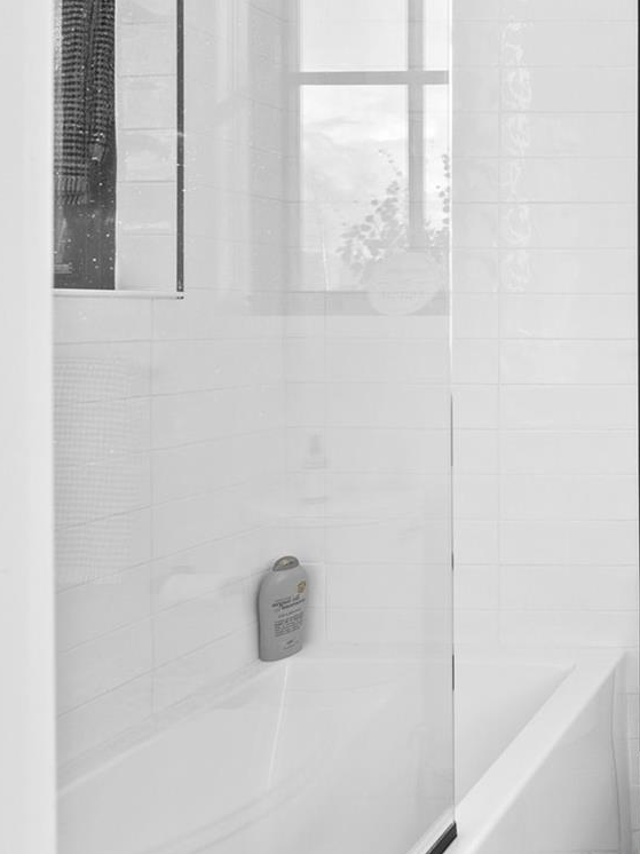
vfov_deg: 54.9
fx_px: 814
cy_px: 335
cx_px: 874
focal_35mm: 33
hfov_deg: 31.0
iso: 500
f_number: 8
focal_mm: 16
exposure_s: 1/25
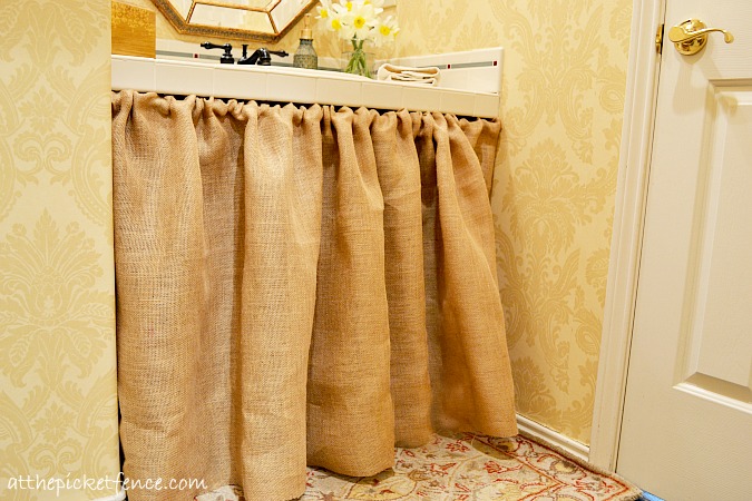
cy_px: 250
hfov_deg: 57.2
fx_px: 689
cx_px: 376
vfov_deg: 40.0
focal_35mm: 33
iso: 400
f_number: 5
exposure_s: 1/6
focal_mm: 22
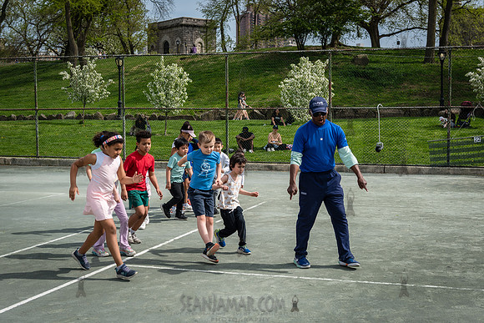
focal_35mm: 50
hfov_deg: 39.3
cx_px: 248
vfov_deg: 26.8
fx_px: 677
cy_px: 169
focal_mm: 42
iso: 100
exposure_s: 1/800
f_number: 4.5
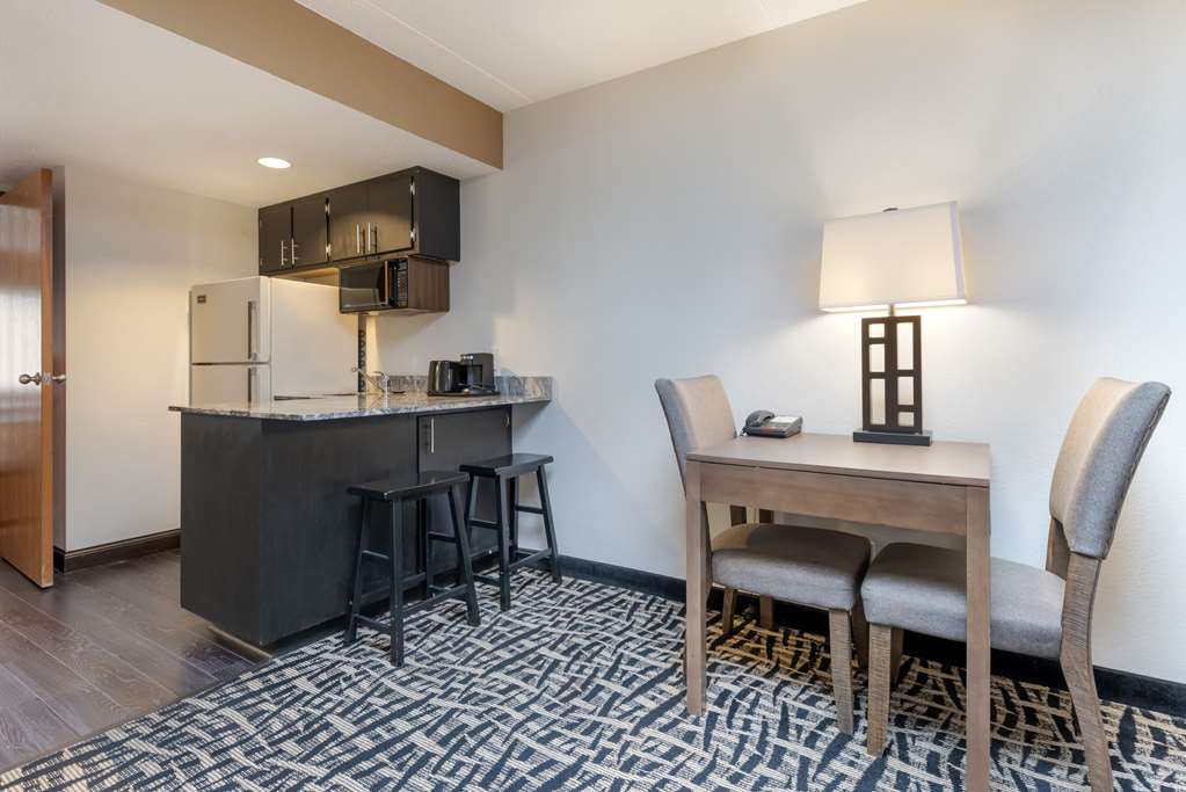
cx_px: 593
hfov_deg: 90.0
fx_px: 593
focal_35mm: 18
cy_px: 396
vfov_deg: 67.4
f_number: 11
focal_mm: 18
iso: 400
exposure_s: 1/20
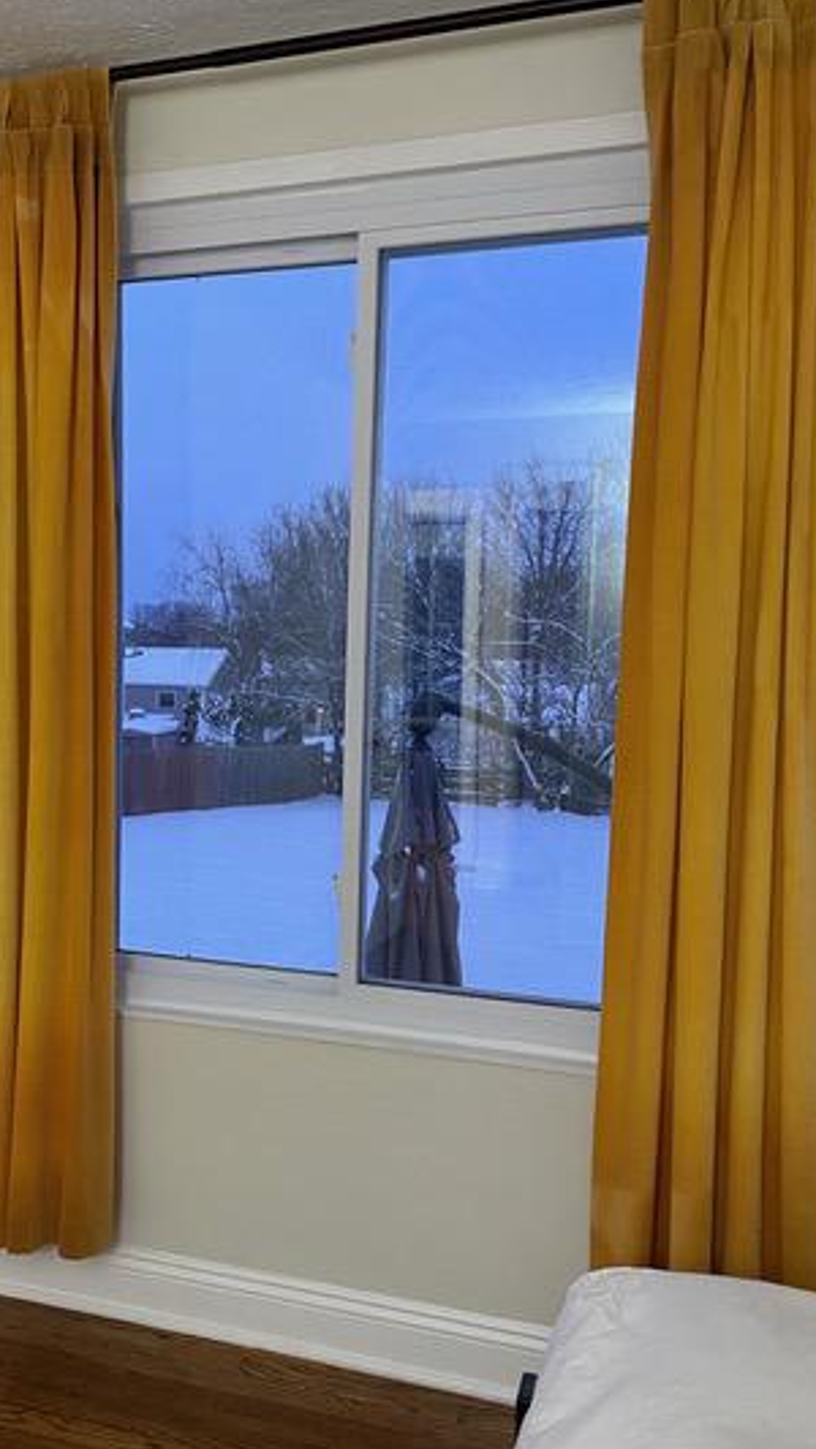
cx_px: 239
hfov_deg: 34.2
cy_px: 807
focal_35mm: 34
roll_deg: +0.1
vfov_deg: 57.9
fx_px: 1307
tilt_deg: -6.6
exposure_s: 1/60
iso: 500
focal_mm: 4.2
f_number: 1.6
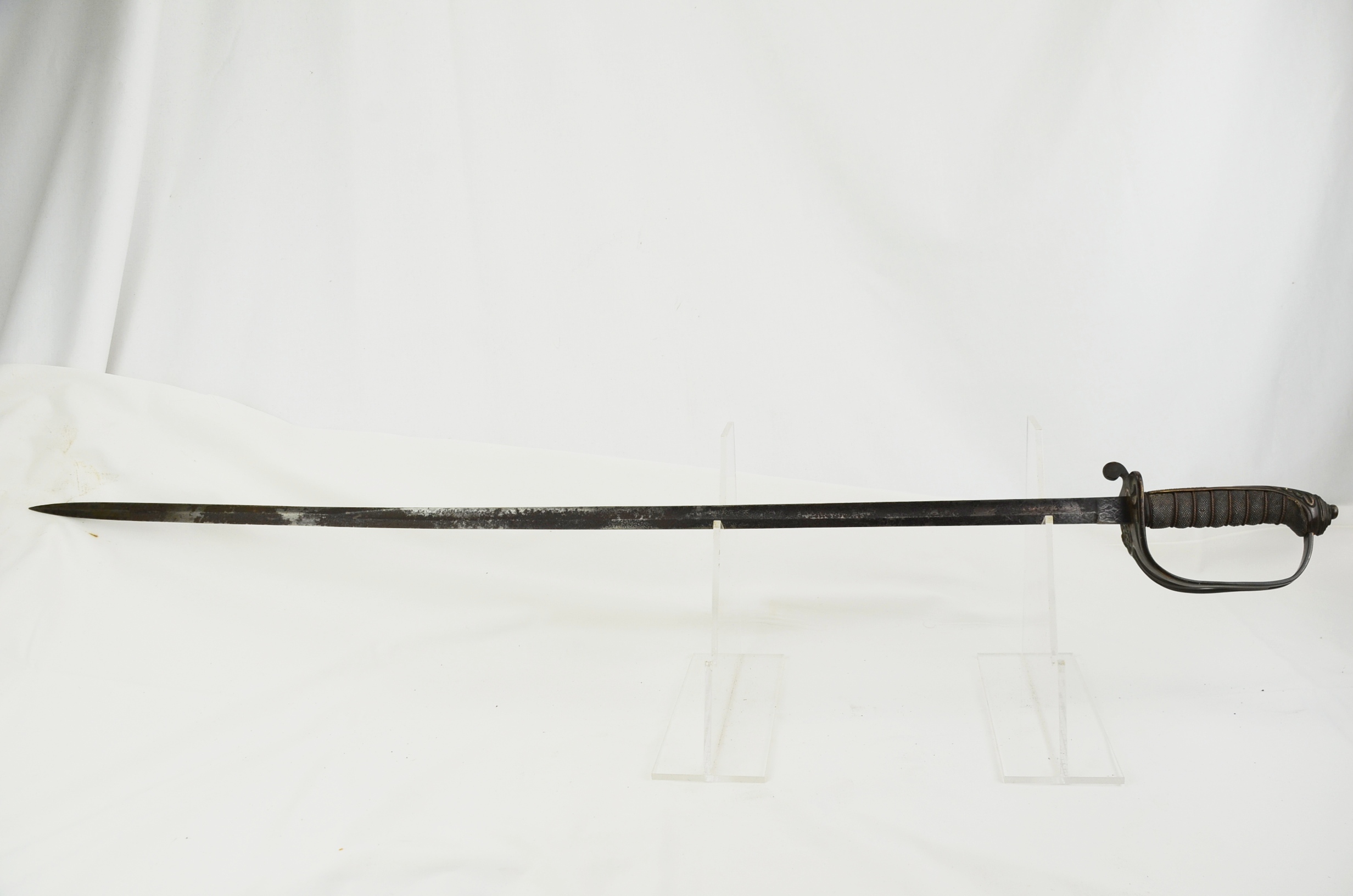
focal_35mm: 30
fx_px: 1125
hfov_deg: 62.0
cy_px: 448
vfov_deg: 43.4
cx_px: 676
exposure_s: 1/125
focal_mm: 20
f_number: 5.6
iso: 200
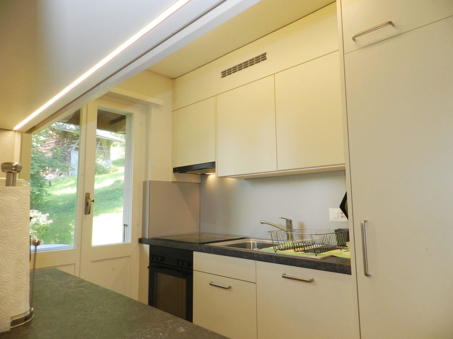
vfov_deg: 58.9
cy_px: 170
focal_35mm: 23
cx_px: 226
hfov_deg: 73.9
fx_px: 301
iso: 160
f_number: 3.4
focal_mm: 4
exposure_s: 1/80
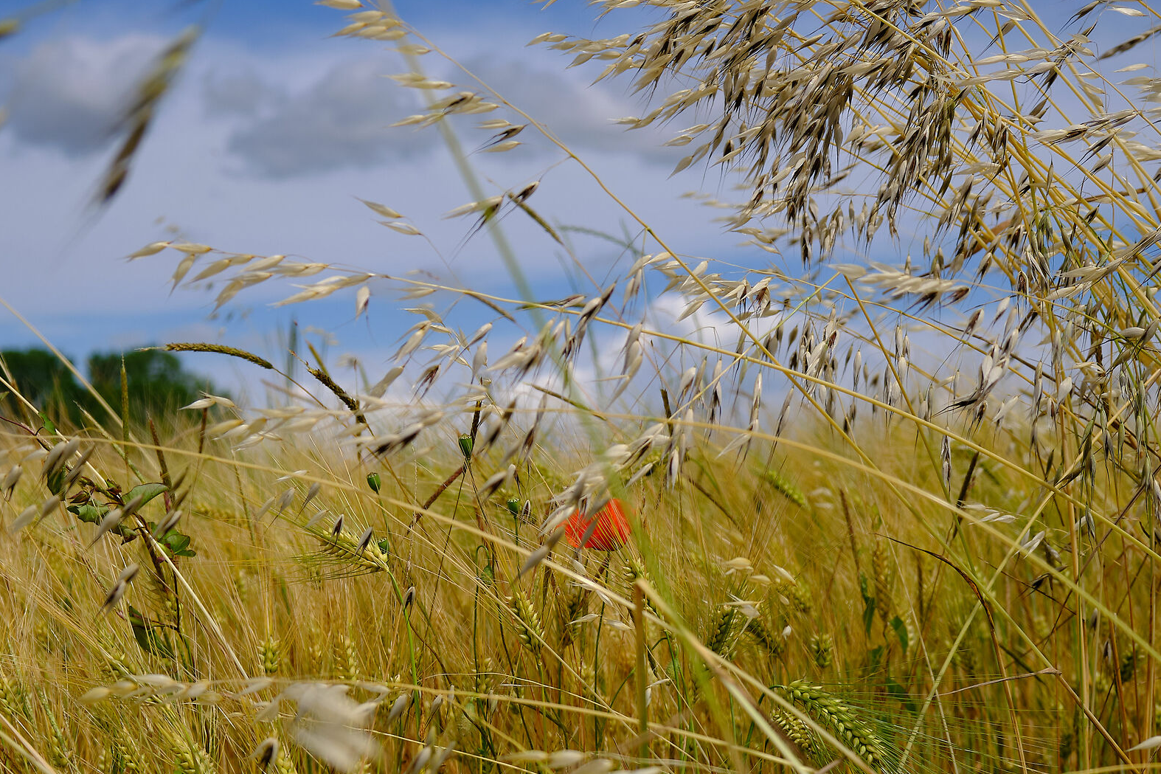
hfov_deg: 32.8
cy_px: 564
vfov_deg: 22.1
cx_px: 494
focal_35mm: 61
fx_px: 1967
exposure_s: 1/5000
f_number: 3.2
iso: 160
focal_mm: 26.5
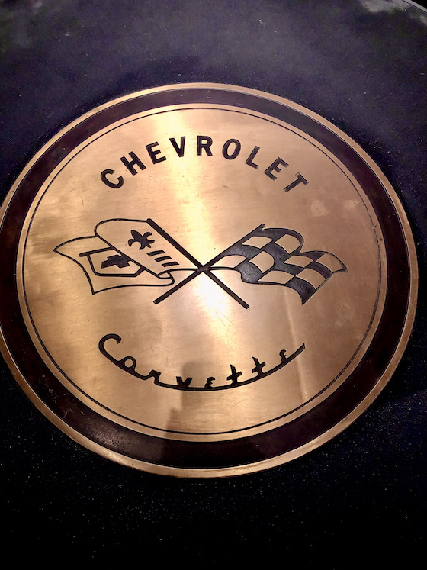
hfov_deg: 46.8
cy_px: 301
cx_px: 202
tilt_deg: -70.6
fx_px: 494
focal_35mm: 30
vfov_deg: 59.9
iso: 80
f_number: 1.8
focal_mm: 4
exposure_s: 1/15
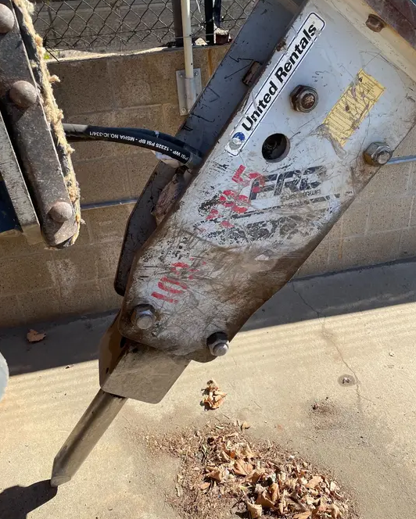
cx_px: 202
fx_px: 431
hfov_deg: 51.6
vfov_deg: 62.1
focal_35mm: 28
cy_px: 242
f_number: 1.6
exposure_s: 1/1916
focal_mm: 4.2
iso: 50
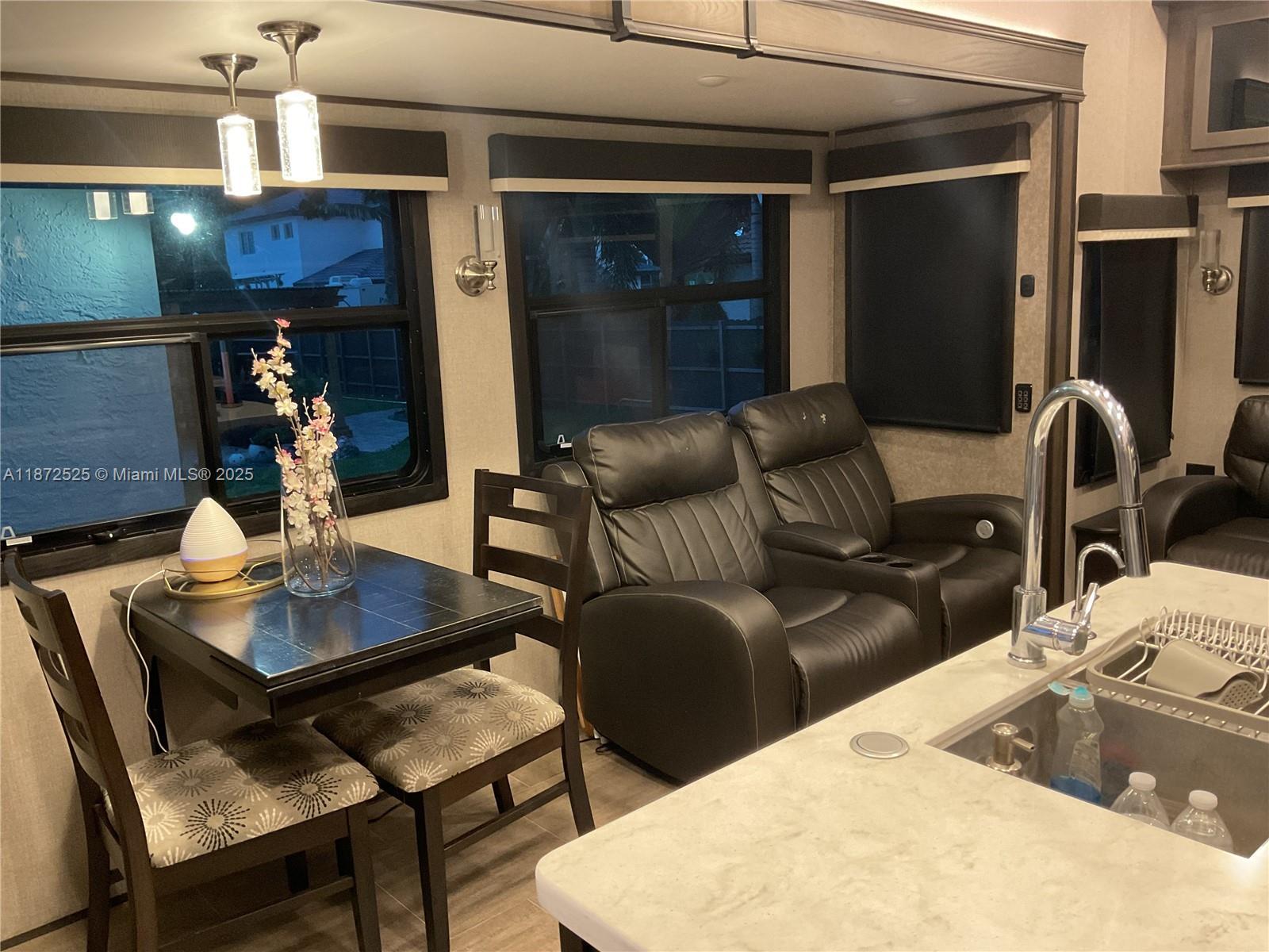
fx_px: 1063
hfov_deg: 61.7
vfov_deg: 48.2
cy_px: 476
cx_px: 634
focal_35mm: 29
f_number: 1.8
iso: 250
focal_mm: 3
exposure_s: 1/33
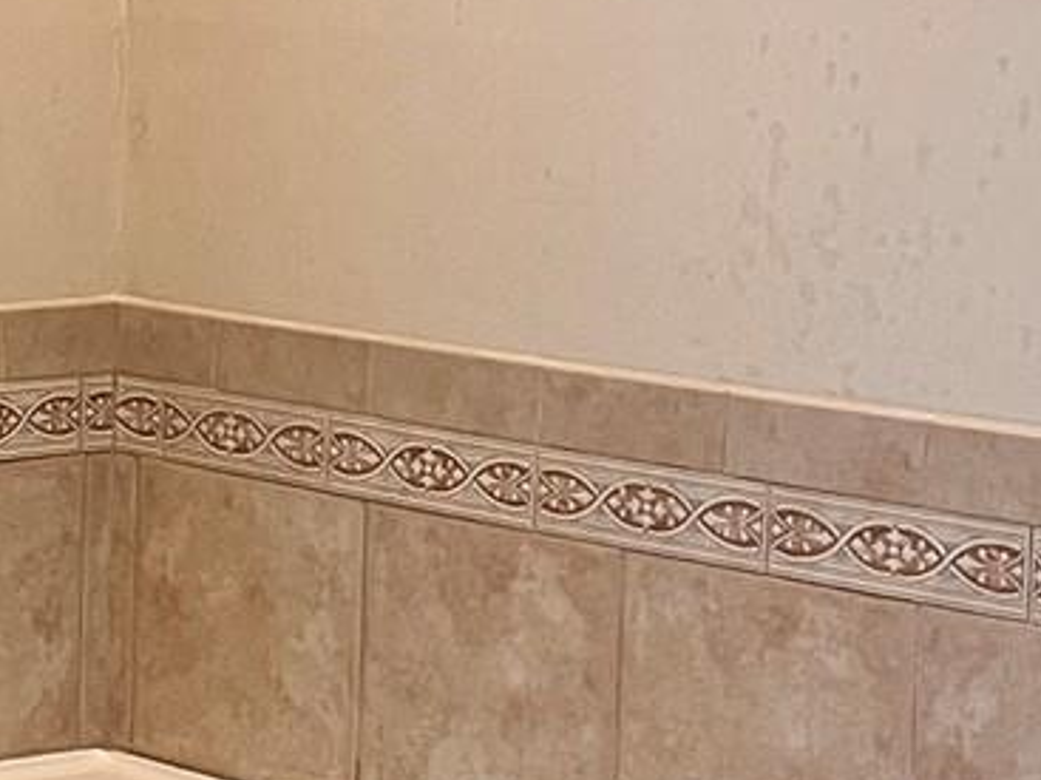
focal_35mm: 145
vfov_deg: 10.2
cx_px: -888
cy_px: 275
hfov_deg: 12.4
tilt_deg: -7.4
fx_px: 4359
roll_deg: +0.3
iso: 125
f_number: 1.6
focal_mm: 5.1
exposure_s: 1/60
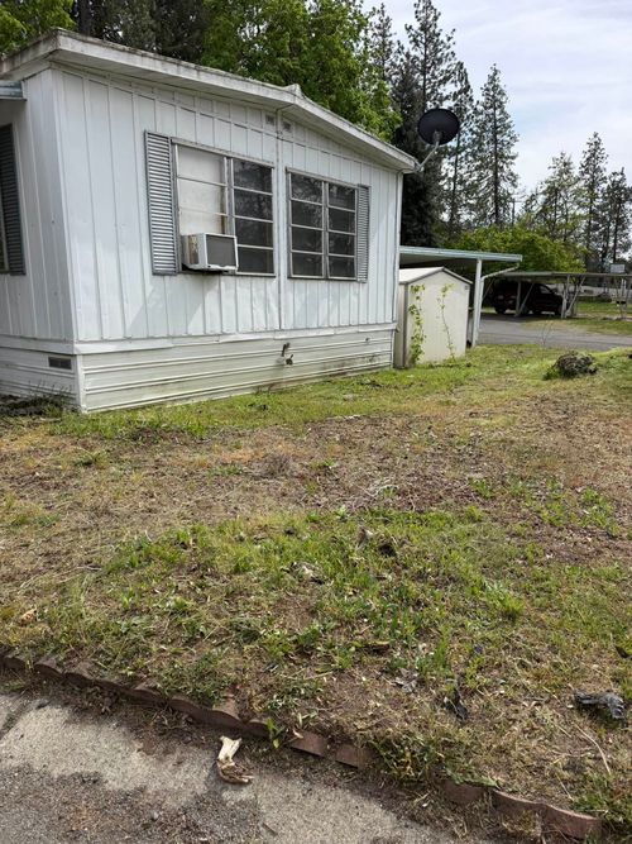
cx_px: 316
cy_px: 422
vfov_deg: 71.6
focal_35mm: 24
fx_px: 584
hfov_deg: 56.8
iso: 100
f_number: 1.78
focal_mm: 6.76
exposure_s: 1/4975
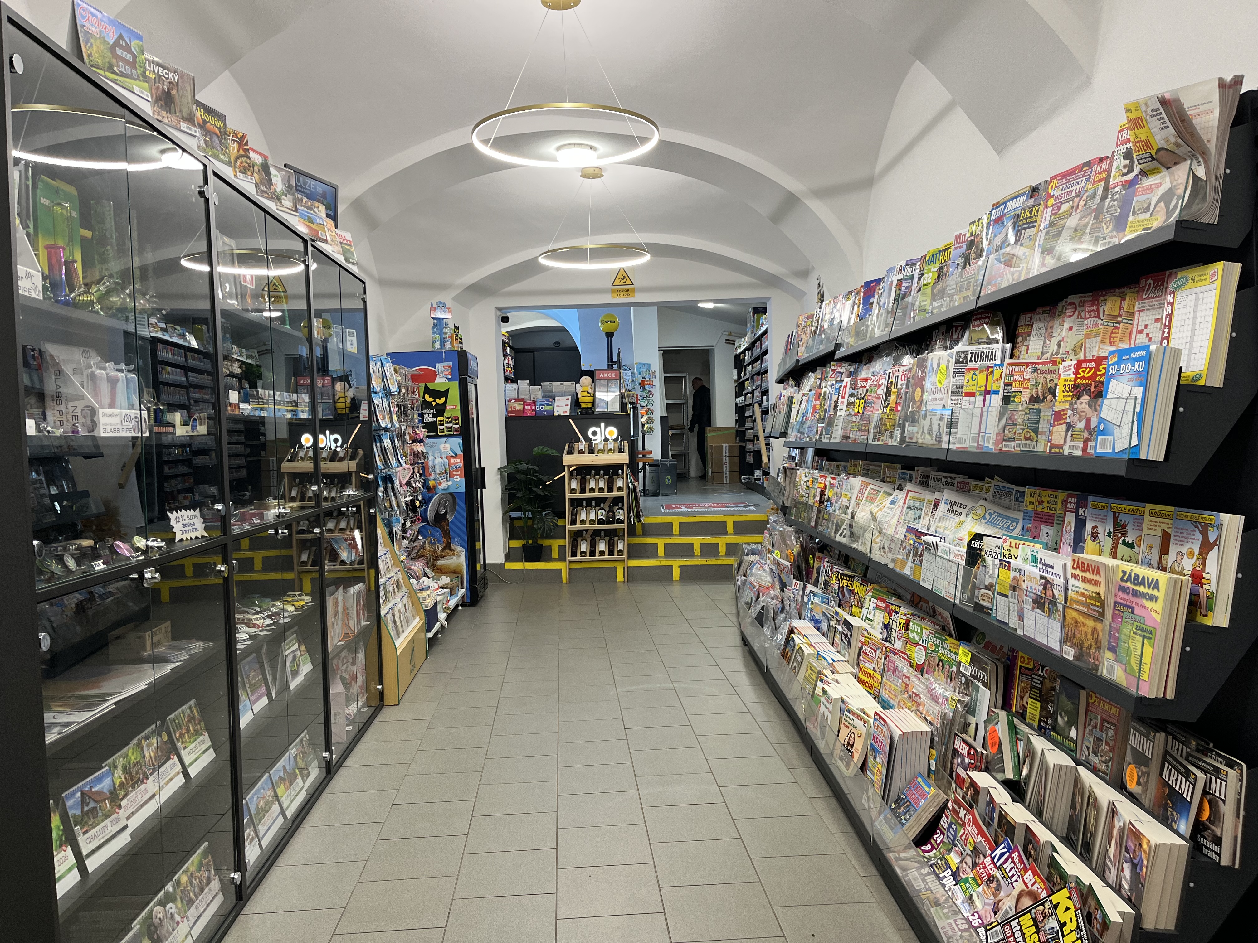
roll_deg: +1.9
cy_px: 472
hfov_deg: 67.3
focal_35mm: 26
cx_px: 629
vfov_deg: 53.1
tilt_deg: -3.1
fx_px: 945
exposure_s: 1/100
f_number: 1.6
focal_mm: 5.1
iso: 125
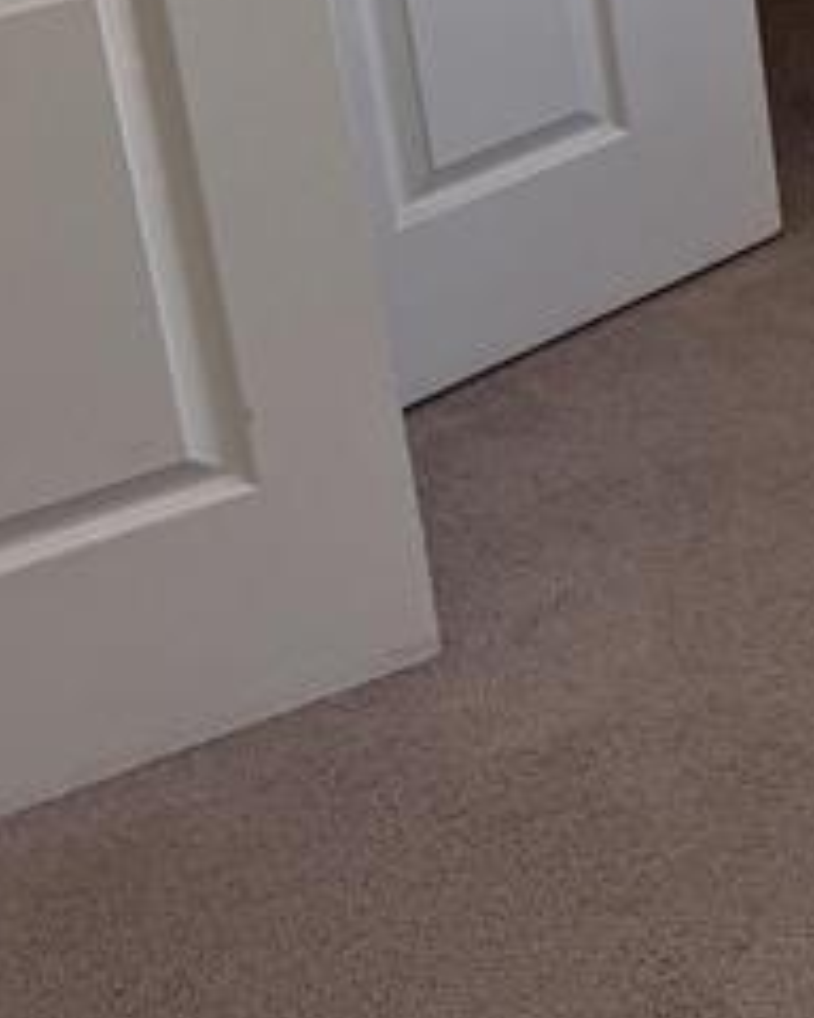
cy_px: -407
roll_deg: +0.1
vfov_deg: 17.6
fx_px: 3011
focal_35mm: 100
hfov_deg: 12.8
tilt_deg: -18.7
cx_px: 1793
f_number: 1.78
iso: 100
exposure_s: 1/237
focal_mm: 6.76
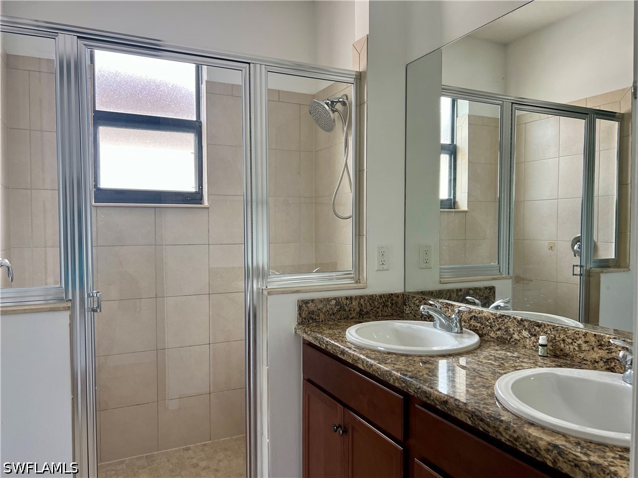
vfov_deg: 53.1
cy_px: 239
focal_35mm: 26
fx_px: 479
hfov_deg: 67.3
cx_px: 319
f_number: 1.5
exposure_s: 1/117
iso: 125
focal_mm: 5.7
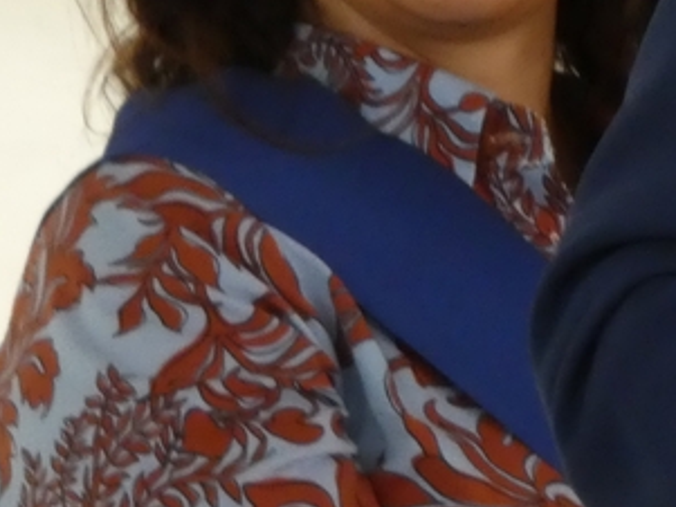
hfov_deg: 1.6
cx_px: 1318
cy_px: -455
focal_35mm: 1271
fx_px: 24831
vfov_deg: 1.2
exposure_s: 1/80
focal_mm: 57.2
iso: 640
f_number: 5.6
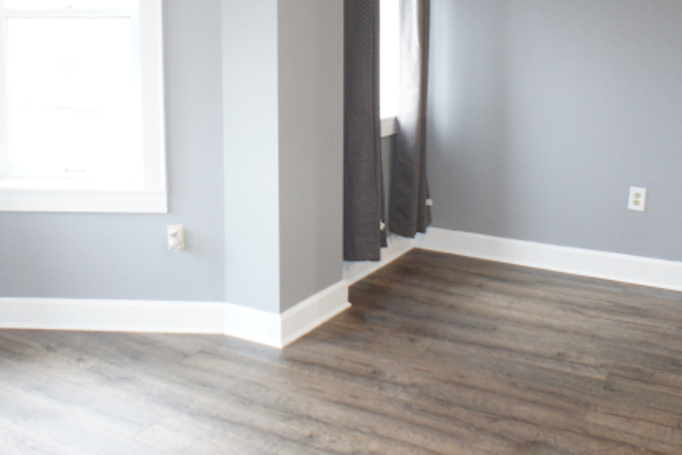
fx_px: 796
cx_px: 295
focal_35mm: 42
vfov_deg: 31.4
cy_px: 124
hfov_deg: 46.3
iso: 1000
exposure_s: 1/60
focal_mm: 16
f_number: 2.8
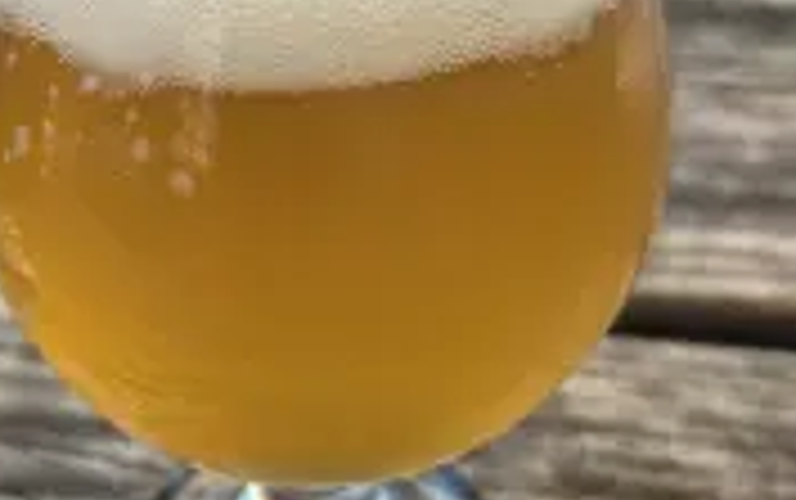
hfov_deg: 36.7
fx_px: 1194
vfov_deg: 23.5
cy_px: 162
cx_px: 301
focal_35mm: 55
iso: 25
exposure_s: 1/217
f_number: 1.8
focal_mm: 5.4
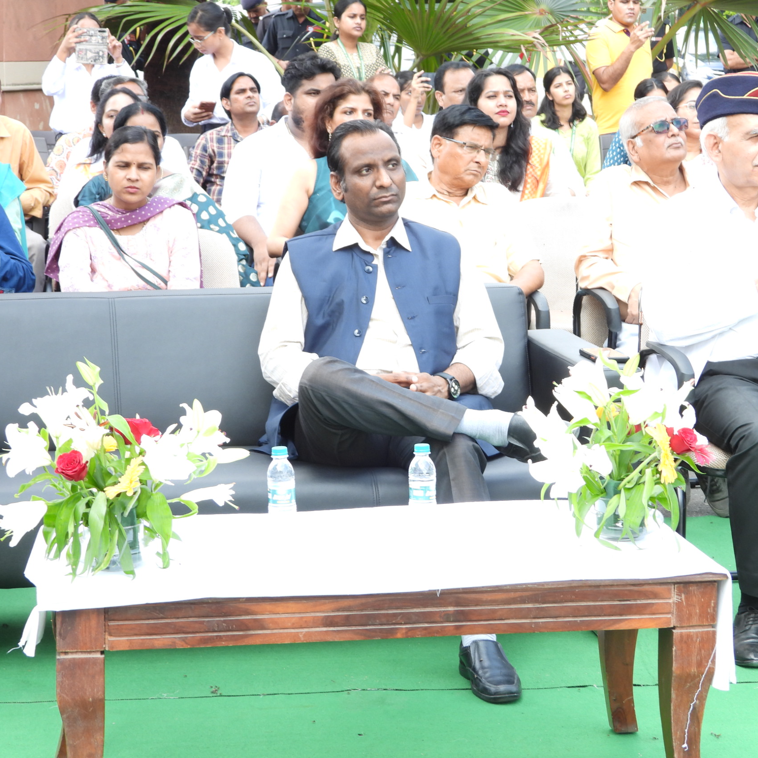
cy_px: 380
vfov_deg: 18.3
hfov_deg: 18.2
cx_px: 507
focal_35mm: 95
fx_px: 2354
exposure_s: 1/80
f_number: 3.5
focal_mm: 14.4
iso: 100
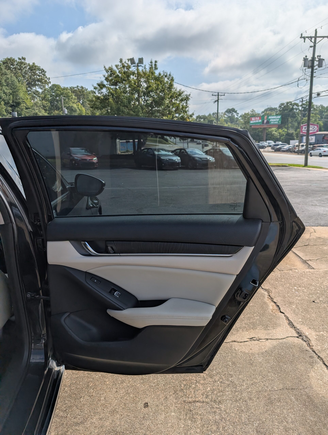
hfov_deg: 56.9
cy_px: 218
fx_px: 302
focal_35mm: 24
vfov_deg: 71.5
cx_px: 164
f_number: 1.68
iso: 19
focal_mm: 6.9
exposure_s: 1/2564
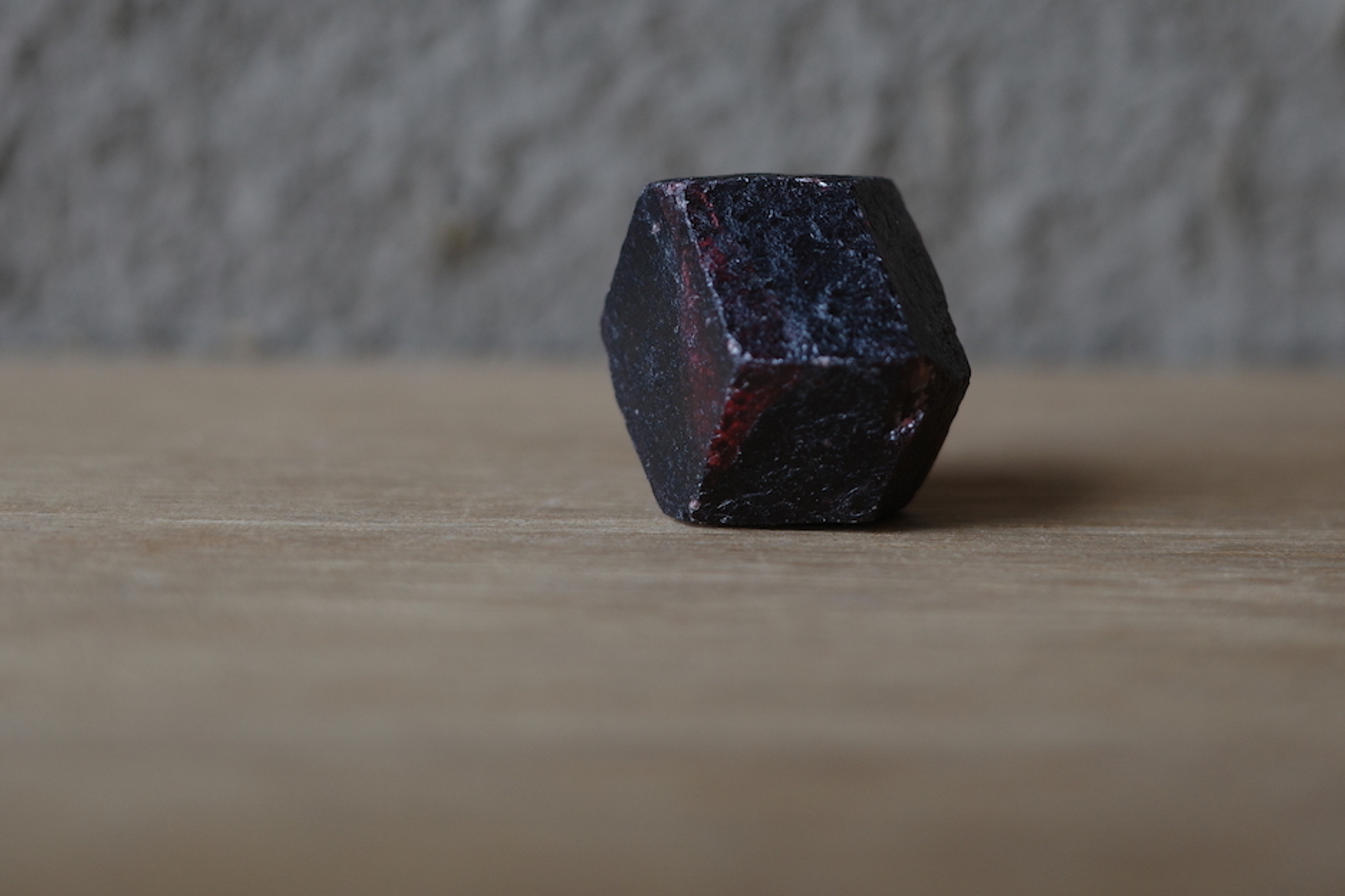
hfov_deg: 31.4
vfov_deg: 21.0
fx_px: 2391
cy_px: 188
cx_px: 793
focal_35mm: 64
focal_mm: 26
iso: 200
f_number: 2.8
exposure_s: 1/125
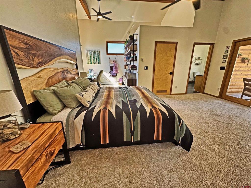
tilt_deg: -16.4
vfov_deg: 85.7
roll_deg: +0.8
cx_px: 126
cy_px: 94
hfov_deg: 102.1
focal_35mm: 14
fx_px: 102
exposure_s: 1/120
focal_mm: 2.22
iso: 160
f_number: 2.2
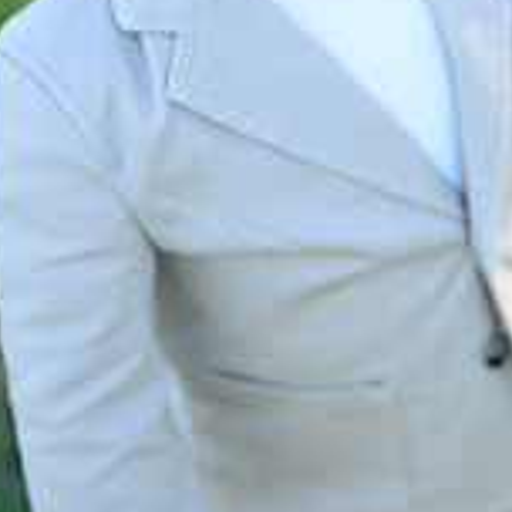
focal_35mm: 126
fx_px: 2108
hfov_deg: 13.8
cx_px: 372
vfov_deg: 13.7
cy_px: 61
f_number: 2
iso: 320
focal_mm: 50
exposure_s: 1/800
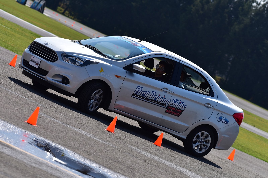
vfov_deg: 6.9
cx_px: 134
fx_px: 1489
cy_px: 89
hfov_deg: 10.3
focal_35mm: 200
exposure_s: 1/1600
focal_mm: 200
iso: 400
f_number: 7.1
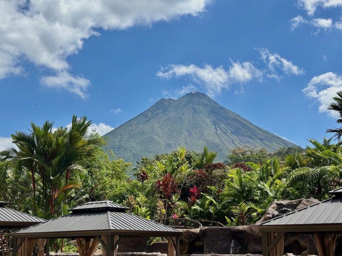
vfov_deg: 28.0
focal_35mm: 52
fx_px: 514
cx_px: 171
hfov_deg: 36.8
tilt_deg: +12.2
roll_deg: -0.3
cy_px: 128
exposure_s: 1/3788
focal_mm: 5.96
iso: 32
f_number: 1.6
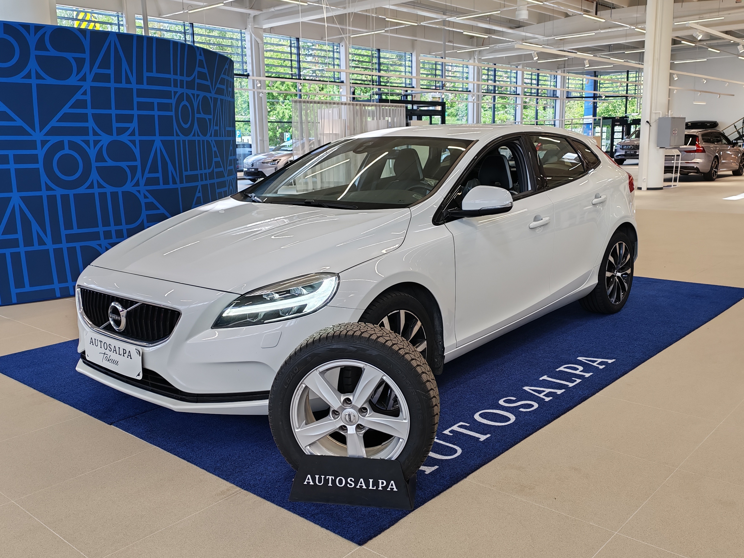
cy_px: 279
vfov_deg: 41.8
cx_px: 372
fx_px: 731
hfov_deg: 54.0
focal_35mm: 34
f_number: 1.9
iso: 100
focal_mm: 6.12
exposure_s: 1/100
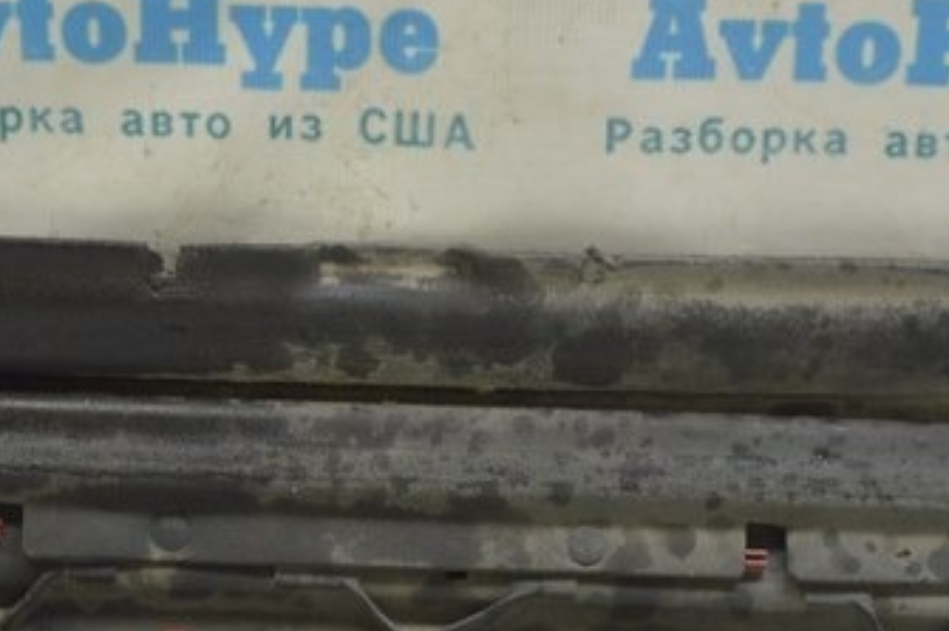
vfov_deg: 12.4
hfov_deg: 18.6
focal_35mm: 110
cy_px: 332
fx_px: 2898
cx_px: 399
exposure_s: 1/20
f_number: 5.6
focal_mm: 24
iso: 400
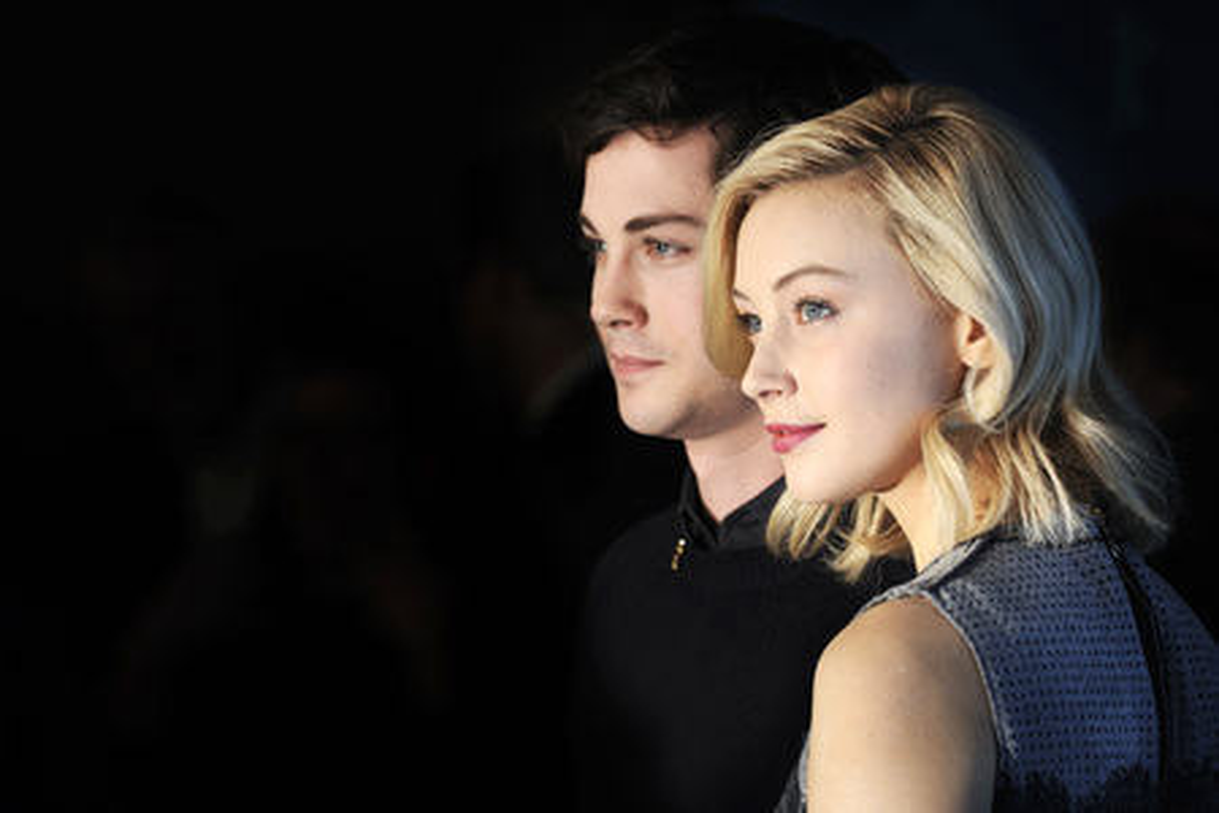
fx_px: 6772
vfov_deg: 6.9
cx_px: 610
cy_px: 406
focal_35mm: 200
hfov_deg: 10.3
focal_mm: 200
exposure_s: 1/320
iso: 200
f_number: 5
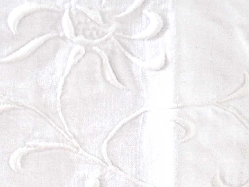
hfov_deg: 6.0
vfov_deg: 4.5
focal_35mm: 328
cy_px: 174
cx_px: 108
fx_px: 2360
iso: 400
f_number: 5.6
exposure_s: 1/30
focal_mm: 52
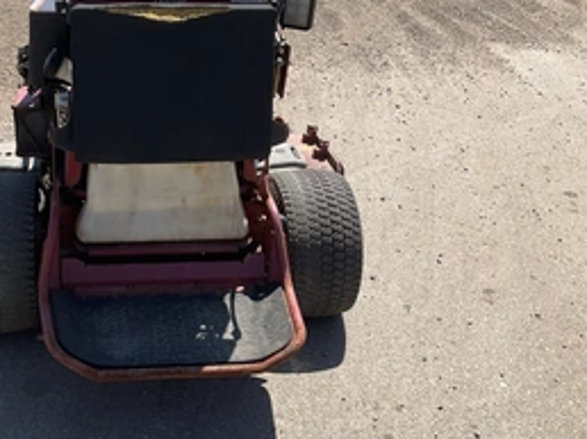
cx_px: 164
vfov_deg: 32.1
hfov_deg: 41.2
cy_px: 191
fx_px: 762
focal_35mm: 45
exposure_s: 1/1412
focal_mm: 3
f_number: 1.8
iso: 25
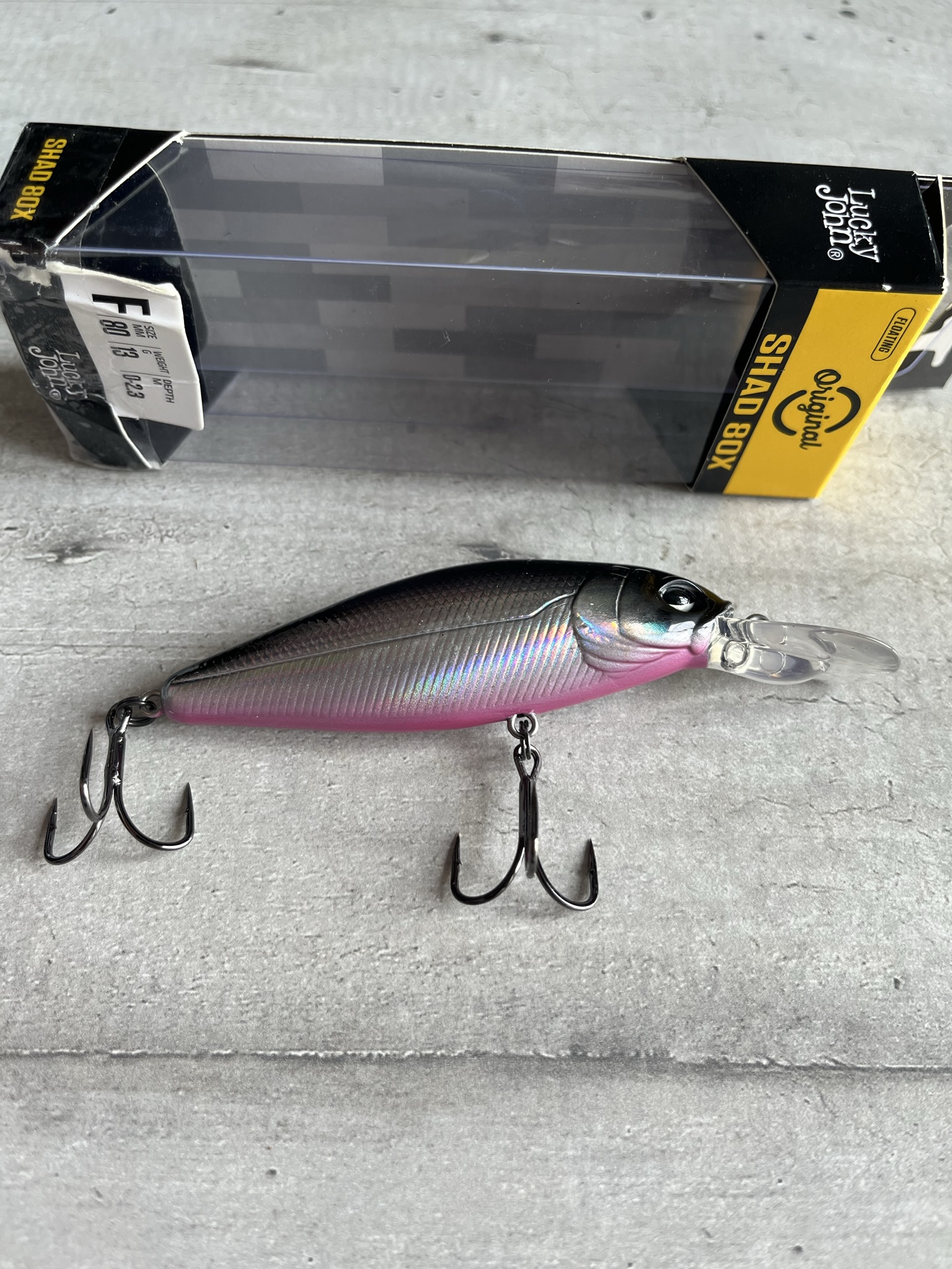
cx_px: 476
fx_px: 953
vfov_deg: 67.3
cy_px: 634
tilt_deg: -62.3
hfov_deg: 53.1
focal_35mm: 26
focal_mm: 5.1
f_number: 1.6
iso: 50
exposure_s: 1/121
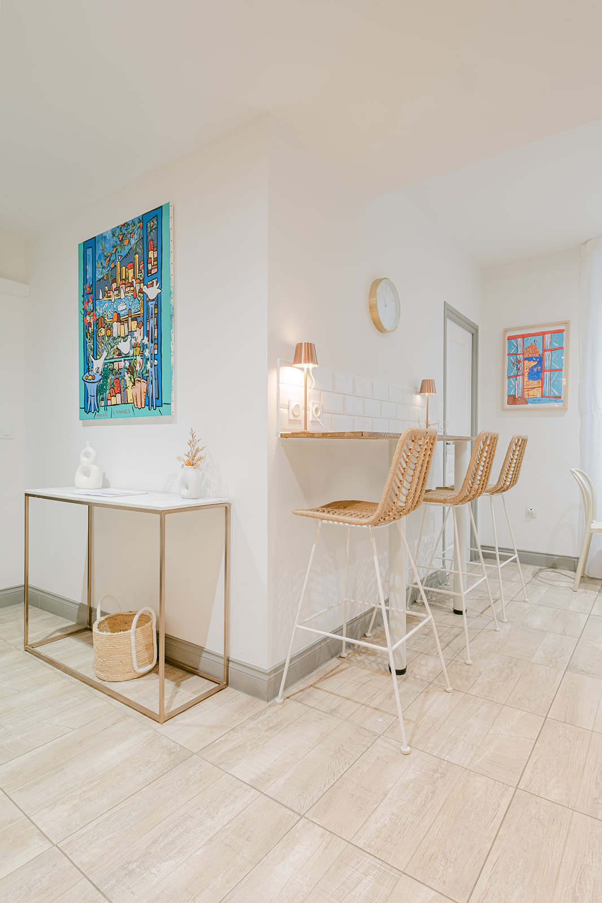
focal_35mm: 18
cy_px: 452
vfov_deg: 90.0
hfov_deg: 67.4
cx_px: 301
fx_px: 451
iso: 100
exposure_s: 1.3
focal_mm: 12
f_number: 10
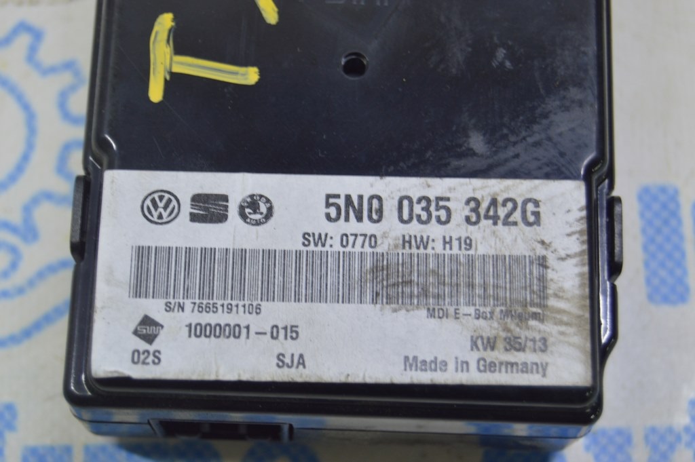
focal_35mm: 82
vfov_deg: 16.5
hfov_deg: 24.6
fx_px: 1591
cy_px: 231
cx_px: 348
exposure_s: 1/20
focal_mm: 55
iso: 400
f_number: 5.6
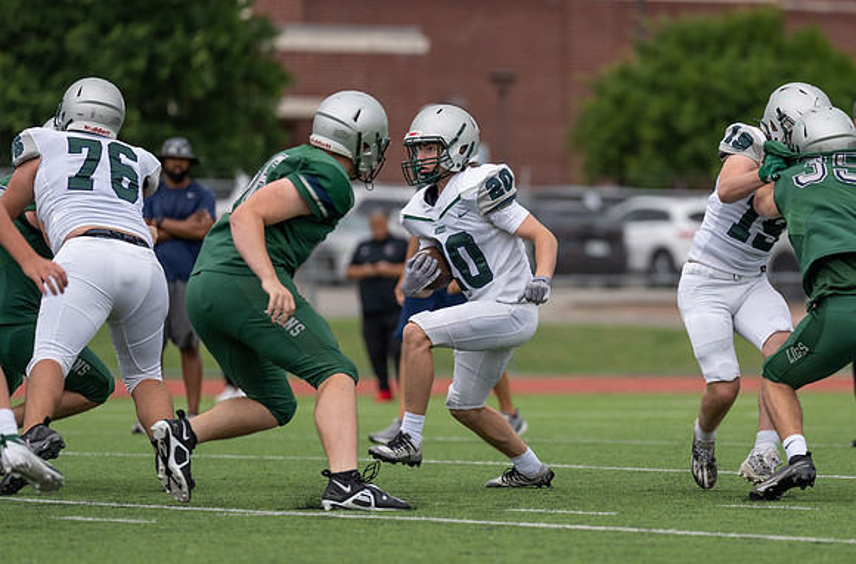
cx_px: 606
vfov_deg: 4.7
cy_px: 254
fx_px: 6860
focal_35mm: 290
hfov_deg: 7.1
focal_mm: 200
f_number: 2.8
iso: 250
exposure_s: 1/1250
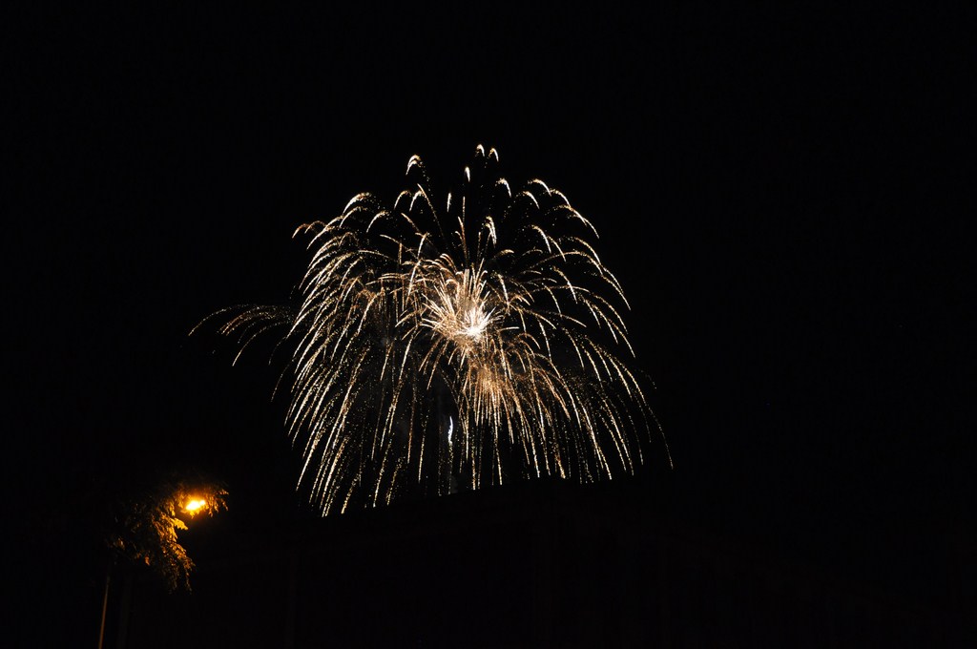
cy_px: 324
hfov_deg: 37.9
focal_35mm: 52
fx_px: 1423
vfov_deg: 25.7
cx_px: 488
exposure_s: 1/30
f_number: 4.5
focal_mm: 35
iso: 1250
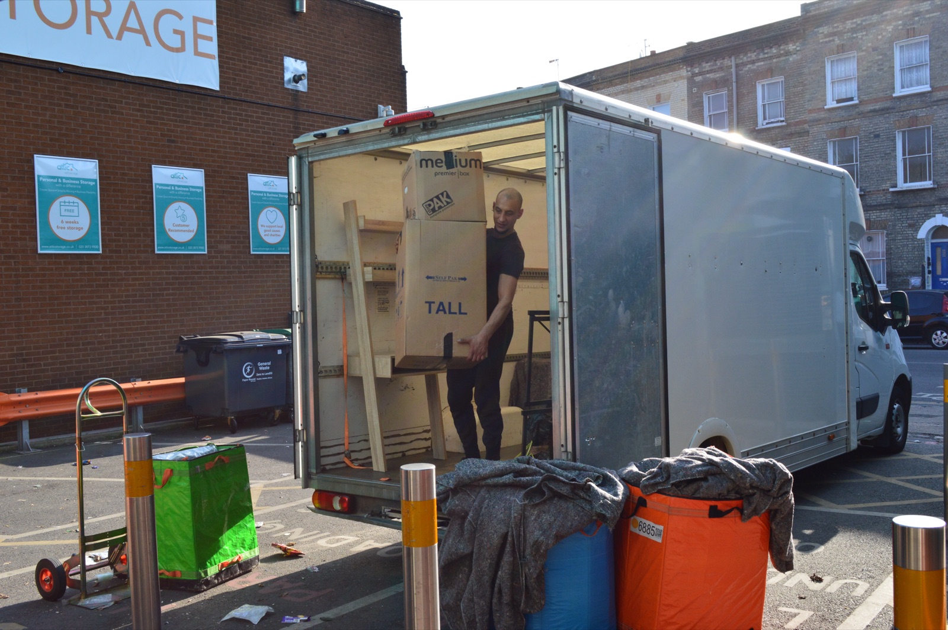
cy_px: 315
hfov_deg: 53.2
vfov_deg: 36.8
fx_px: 947
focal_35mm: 36
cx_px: 474
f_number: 10
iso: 400
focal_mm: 24
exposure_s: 1/250
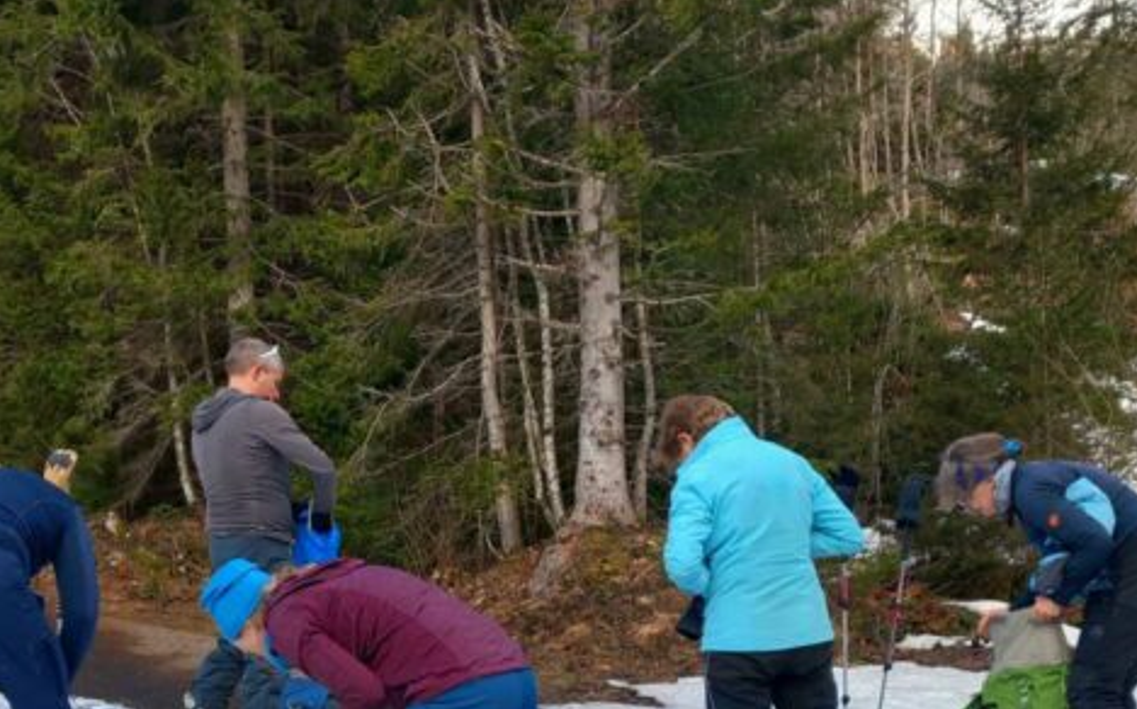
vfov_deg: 26.7
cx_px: 445
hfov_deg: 42.4
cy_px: 597
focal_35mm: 47
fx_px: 1456
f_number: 1.8
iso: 20
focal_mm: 4
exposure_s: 1/50
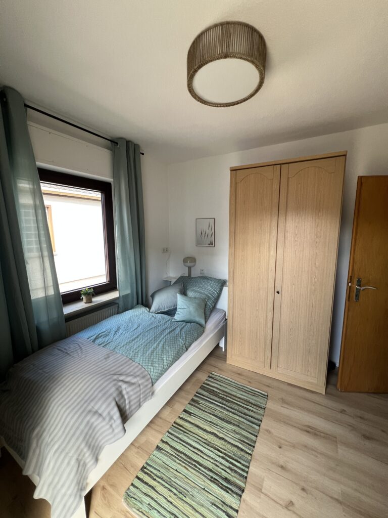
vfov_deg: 106.2
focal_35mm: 13
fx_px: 194
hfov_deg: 89.9
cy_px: 259
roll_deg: +0.6
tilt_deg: -7.8
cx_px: 194
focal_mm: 1.57
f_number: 1.8
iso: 125
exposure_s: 1/99
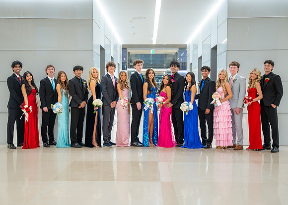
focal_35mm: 48
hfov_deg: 39.9
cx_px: 135
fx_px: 396
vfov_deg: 29.1
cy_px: 103
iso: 2000
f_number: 2.8
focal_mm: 44.4
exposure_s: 1/250
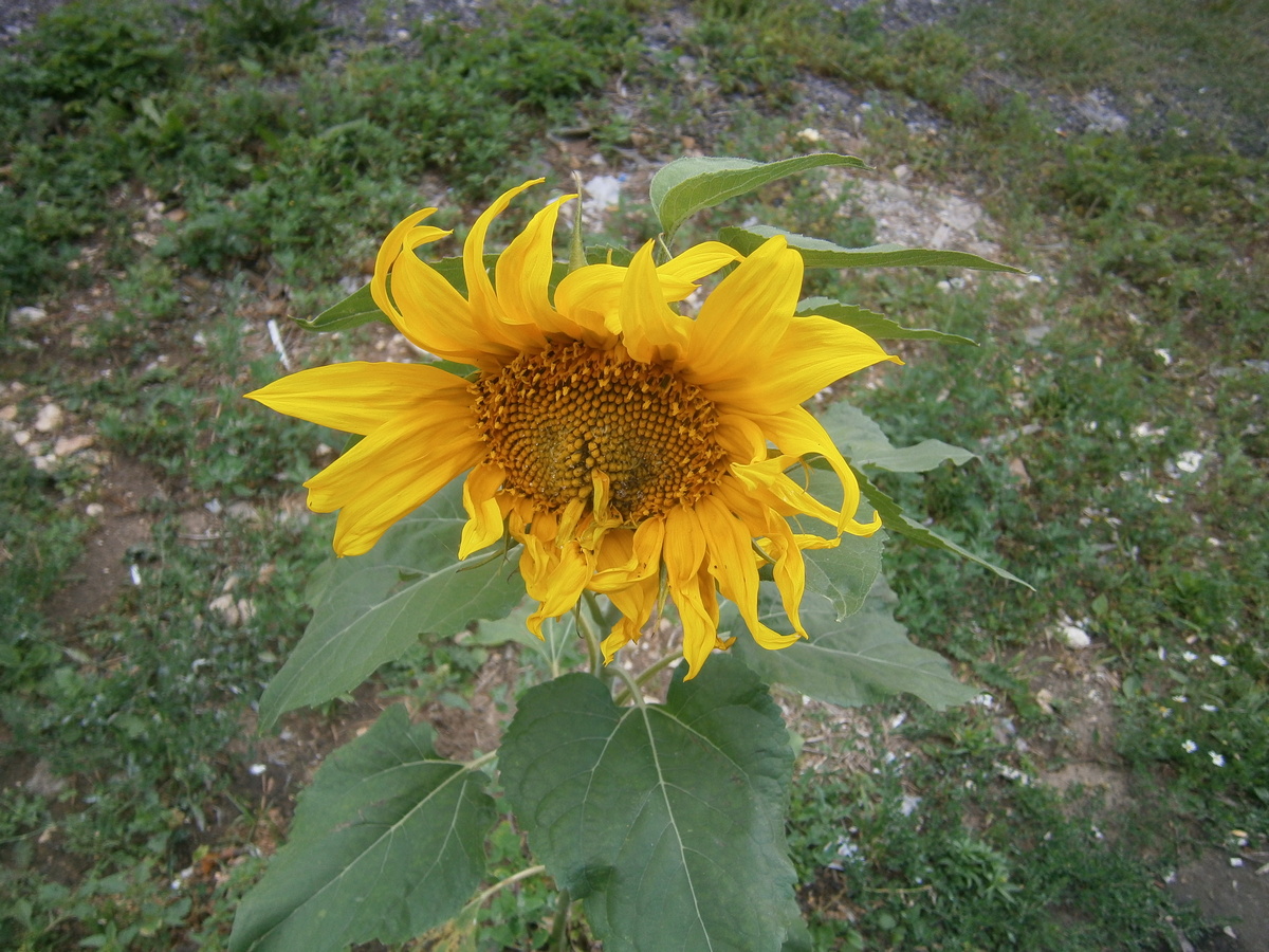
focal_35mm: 26
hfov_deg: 67.3
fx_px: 953
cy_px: 476
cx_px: 634
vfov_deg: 53.1
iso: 80
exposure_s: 1/125
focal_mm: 4.7
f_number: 2.8
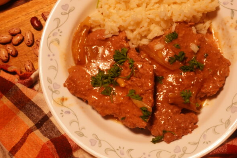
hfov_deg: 28.1
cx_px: 142
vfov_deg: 19.0
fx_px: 472
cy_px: 60
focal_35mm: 72
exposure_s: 1/4
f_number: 13
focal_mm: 37
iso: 640
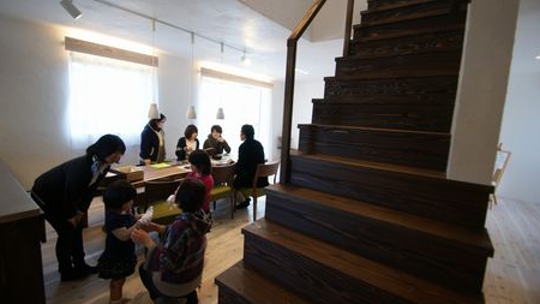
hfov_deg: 99.4
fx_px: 229
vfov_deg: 67.0
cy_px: 144
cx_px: 271
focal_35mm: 16
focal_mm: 10
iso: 125
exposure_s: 1/30
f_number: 3.5
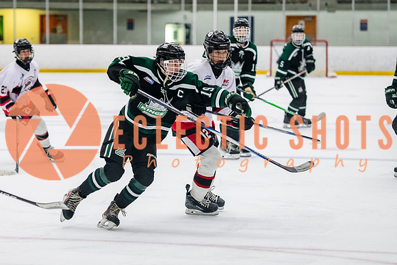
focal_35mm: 155
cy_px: 154
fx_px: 1713
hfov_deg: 13.2
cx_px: 163
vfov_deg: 8.8
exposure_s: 1/640
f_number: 3.2
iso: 3200
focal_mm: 110
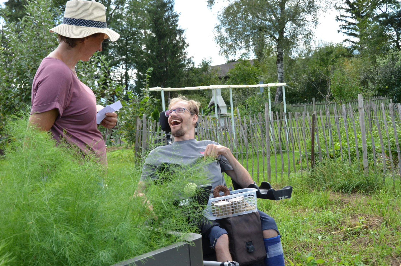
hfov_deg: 49.6
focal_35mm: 39
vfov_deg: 34.1
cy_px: 133
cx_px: 200
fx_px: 434
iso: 200
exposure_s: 1/250
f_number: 8
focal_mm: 26
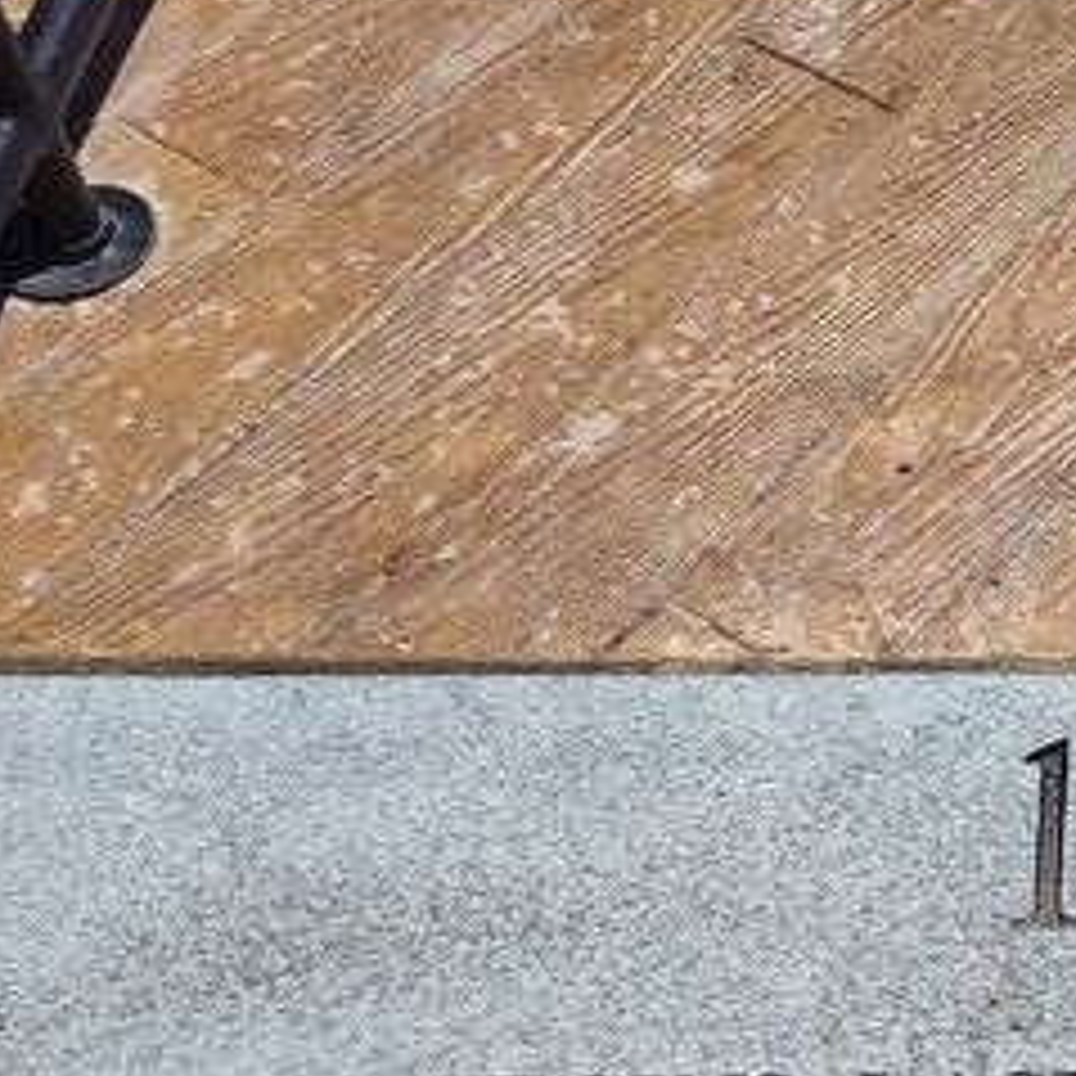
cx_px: 1351
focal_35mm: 68
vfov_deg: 25.3
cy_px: 635
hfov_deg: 22.9
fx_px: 2391
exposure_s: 1/2723
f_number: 1.8
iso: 100
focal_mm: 5.56
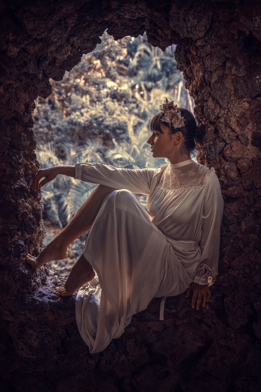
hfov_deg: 45.0
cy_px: 196
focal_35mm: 29
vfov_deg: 63.6
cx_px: 130
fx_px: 315
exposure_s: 1/400
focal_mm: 29
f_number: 2.8
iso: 1250
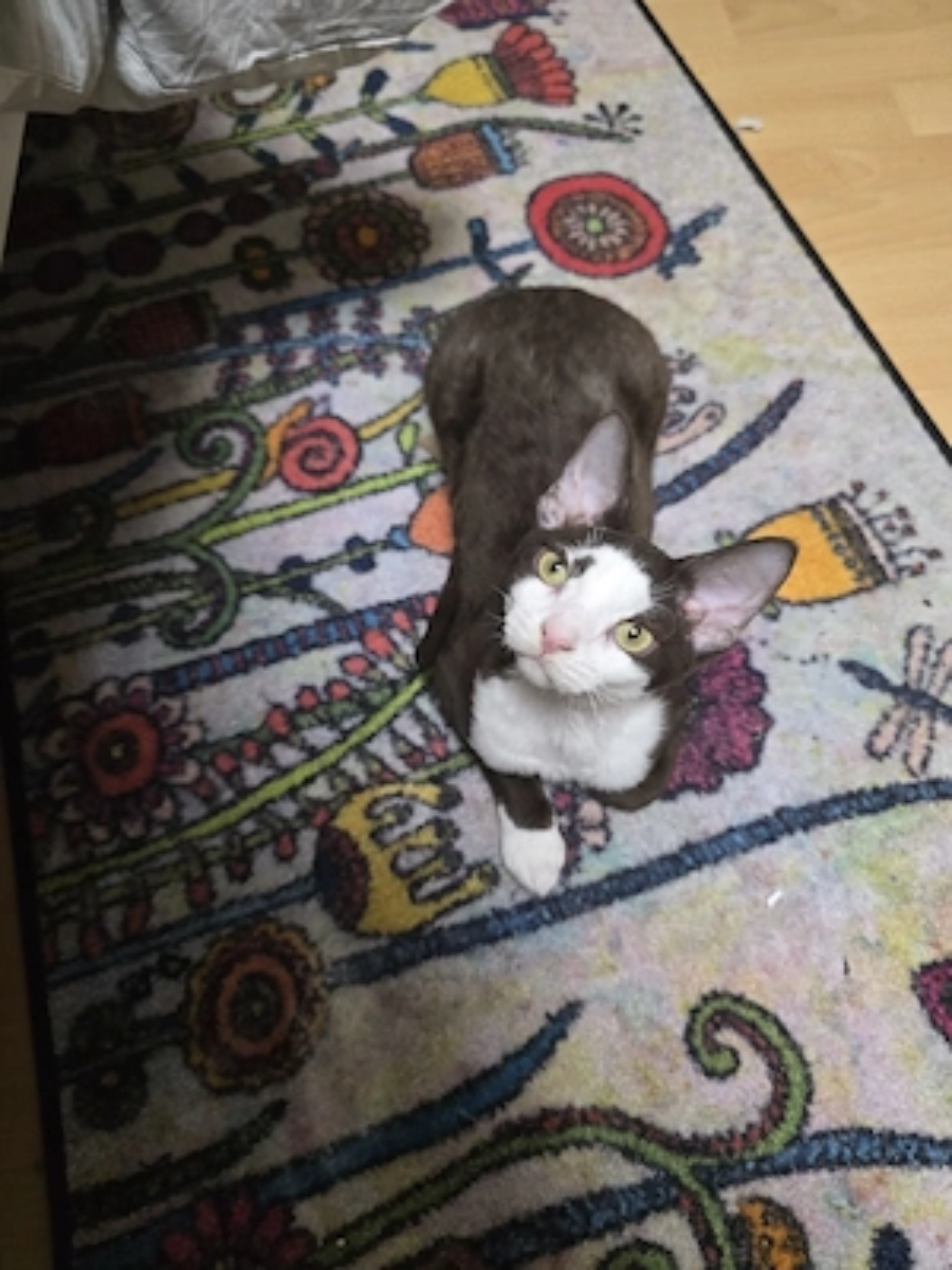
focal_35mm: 23
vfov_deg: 73.9
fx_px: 843
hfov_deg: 58.9
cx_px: 476
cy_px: 635
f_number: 1.7
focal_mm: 6.3
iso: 800
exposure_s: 1/60.2
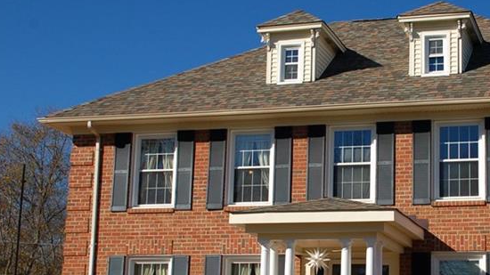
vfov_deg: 15.8
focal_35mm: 76
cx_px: 363
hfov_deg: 27.5
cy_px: 180
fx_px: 987
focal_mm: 26
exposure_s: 1/200
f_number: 7.1
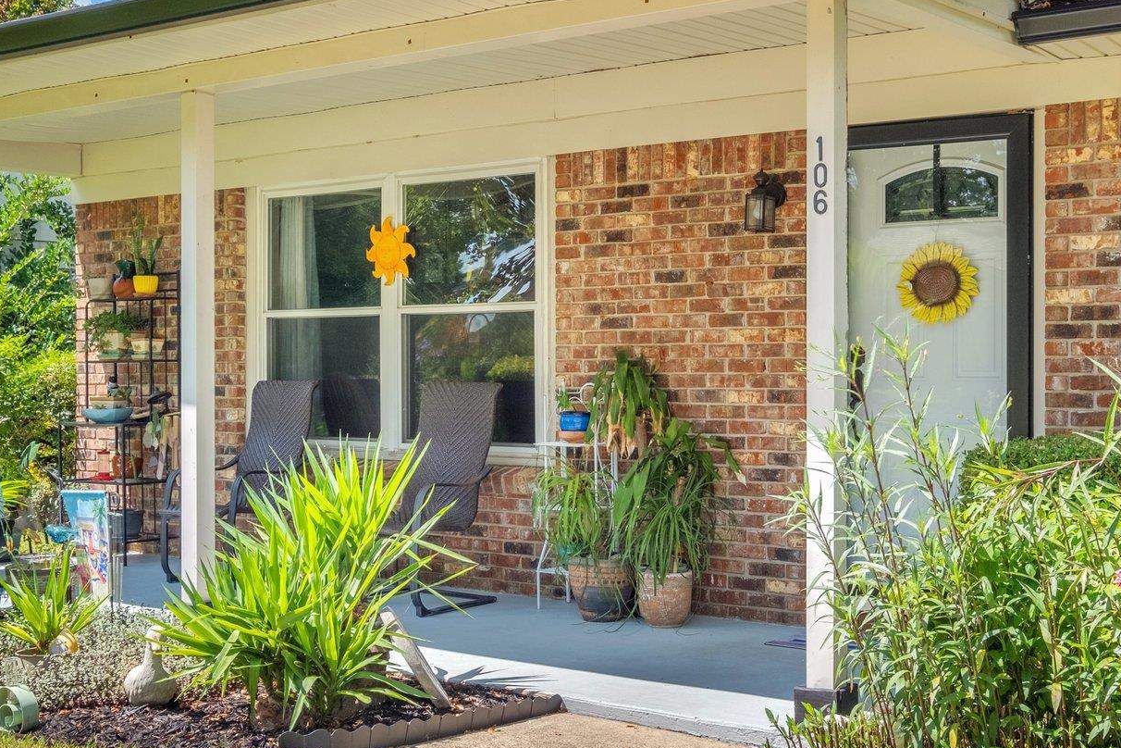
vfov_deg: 27.5
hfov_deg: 40.3
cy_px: 393
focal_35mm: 49
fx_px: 1526
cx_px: 634
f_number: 8
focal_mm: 19.1
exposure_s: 1/1100
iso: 400
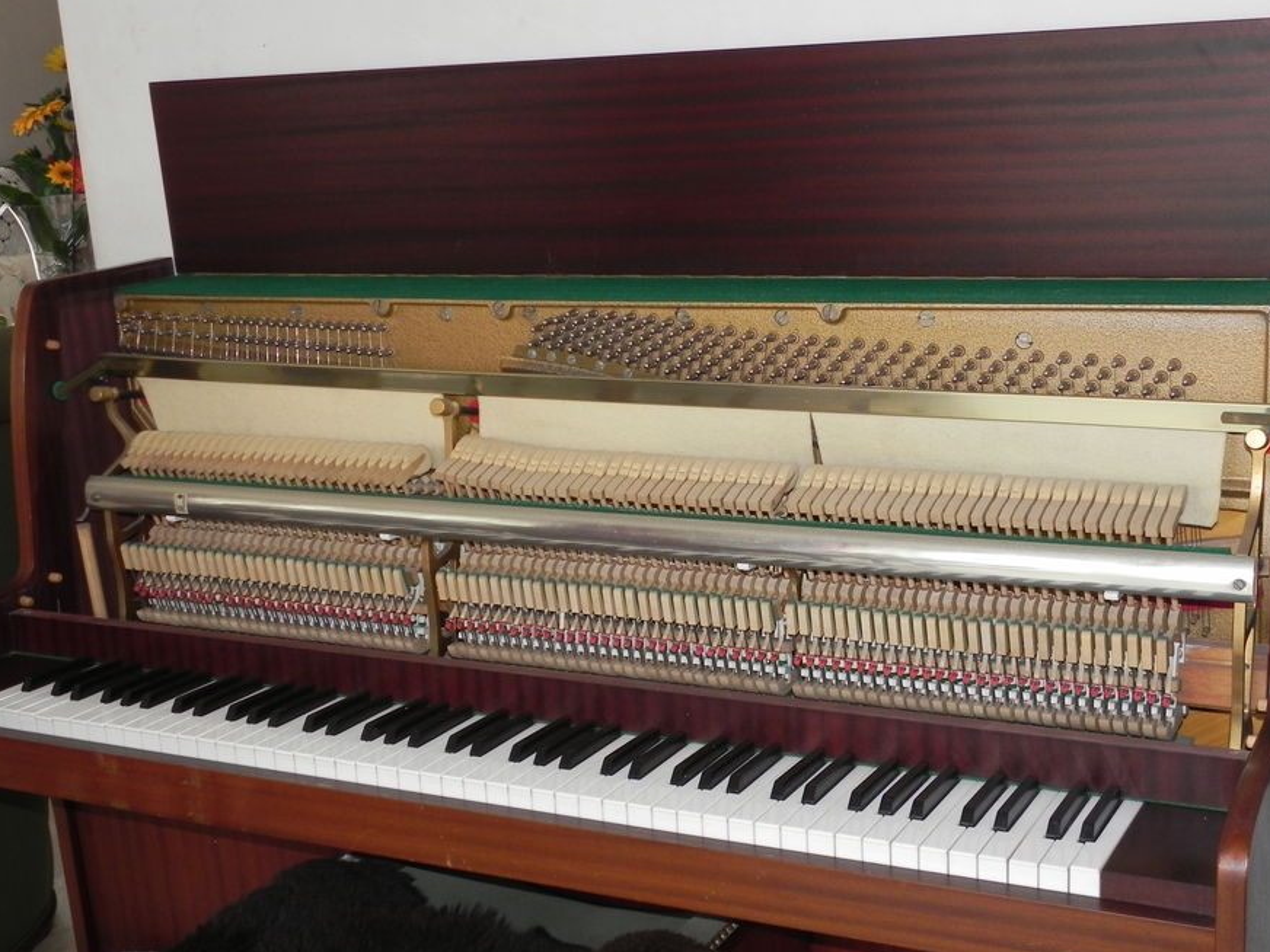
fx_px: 1724
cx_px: 690
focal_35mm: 47
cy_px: 508
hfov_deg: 40.4
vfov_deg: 30.9
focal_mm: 7.3
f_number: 3.2
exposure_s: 1/30
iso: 200
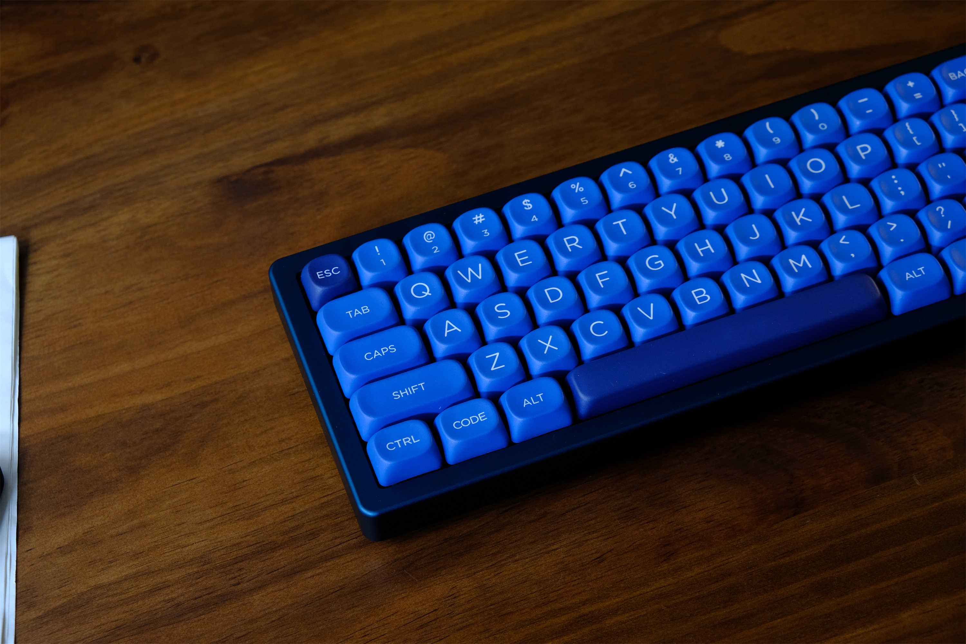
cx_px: 483
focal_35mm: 83
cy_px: 322
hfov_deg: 24.5
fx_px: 2227
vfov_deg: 16.5
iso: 640
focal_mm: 55
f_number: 6.4
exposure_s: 1/60
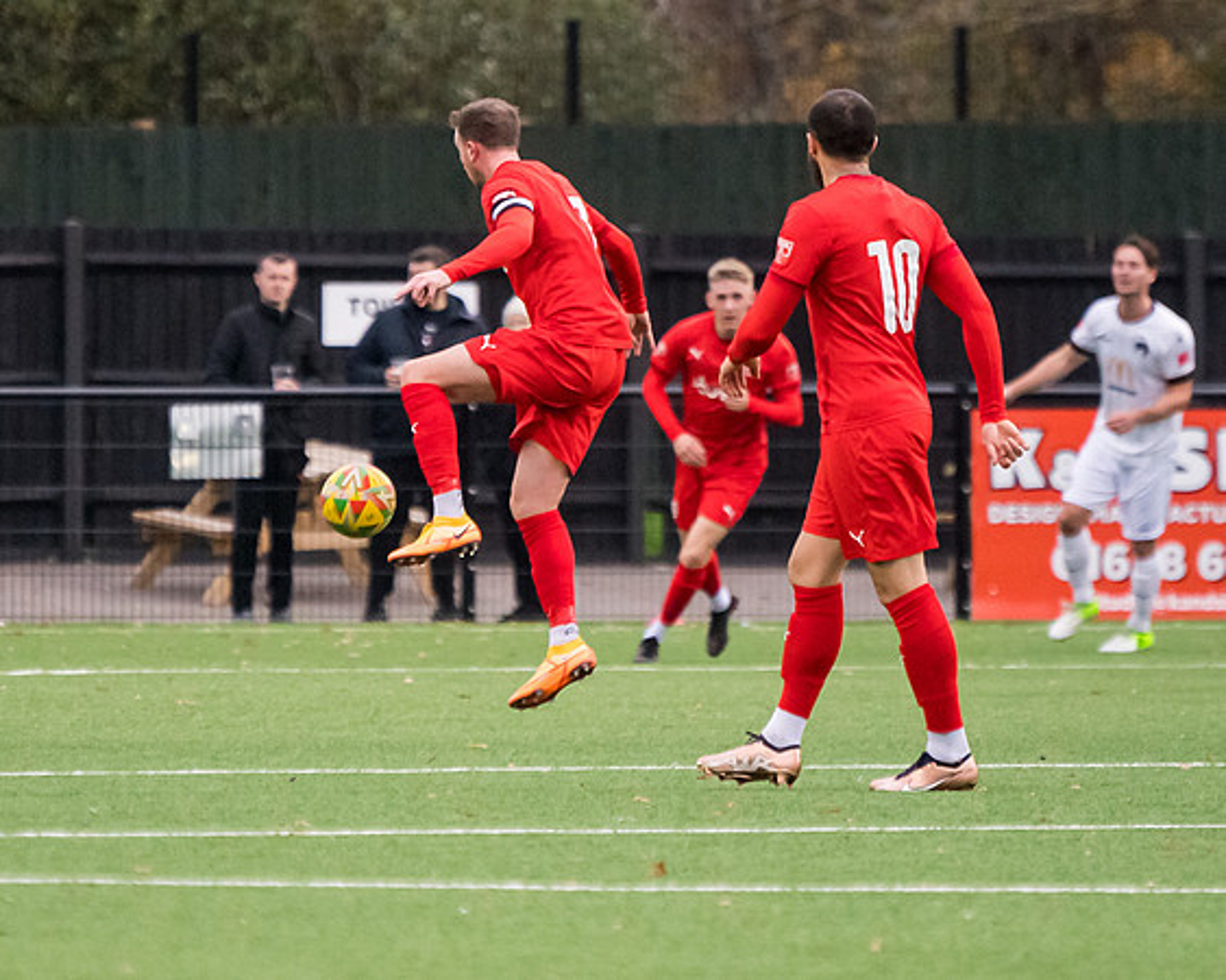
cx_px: 551
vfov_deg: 2.4
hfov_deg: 3.0
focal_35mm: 648
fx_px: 23495
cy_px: 597
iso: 4000
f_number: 4
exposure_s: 1/1000
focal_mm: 280
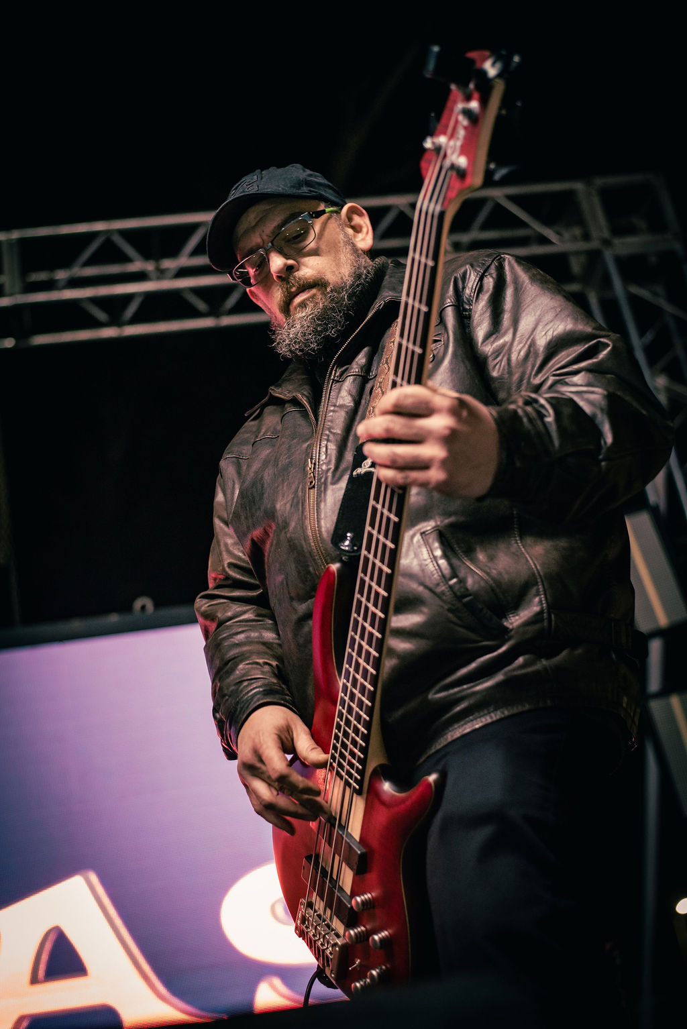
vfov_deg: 39.6
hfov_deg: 27.0
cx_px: 344
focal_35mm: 50
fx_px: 1430
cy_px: 514
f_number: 2.5
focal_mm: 50
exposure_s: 1/200
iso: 2000
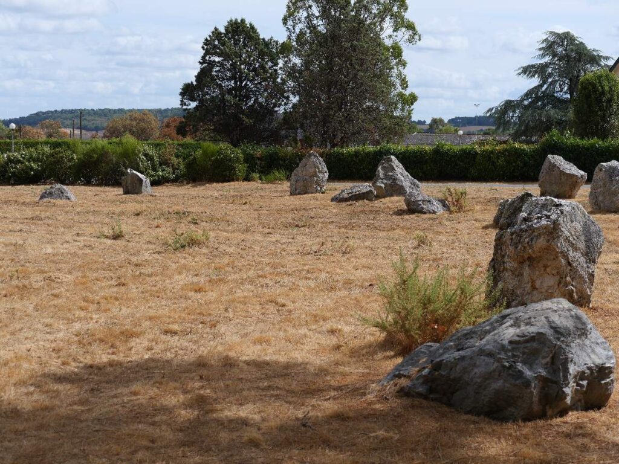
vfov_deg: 21.0
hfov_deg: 27.8
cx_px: 310
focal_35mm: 70
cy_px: 232
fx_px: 1252
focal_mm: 35
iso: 200
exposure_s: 1/800
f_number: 6.3
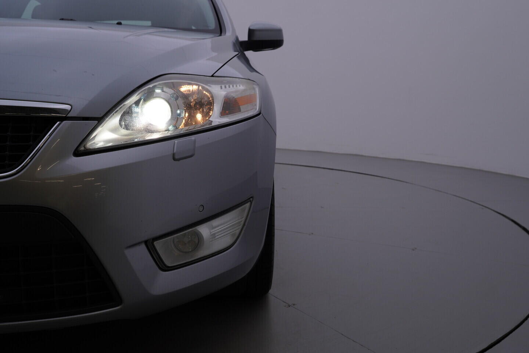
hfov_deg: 53.1
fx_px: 529
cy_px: 176
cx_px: 264
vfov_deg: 36.9
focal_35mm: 36
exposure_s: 1/160
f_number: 5.6
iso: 125
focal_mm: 24
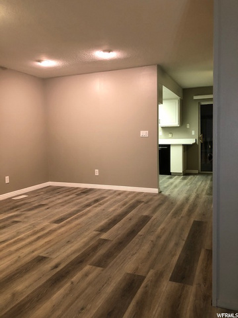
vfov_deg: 63.4
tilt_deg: -4.4
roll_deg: +0.9
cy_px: 159
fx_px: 257
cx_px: 119
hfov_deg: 49.7
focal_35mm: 28
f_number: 1.8
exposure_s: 1/15
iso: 64
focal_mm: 3.99
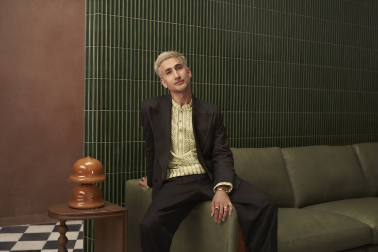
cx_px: 189
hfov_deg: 39.6
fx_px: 525
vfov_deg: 27.0
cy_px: 126
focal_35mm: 50
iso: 640
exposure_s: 1/80
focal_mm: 50
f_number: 3.2
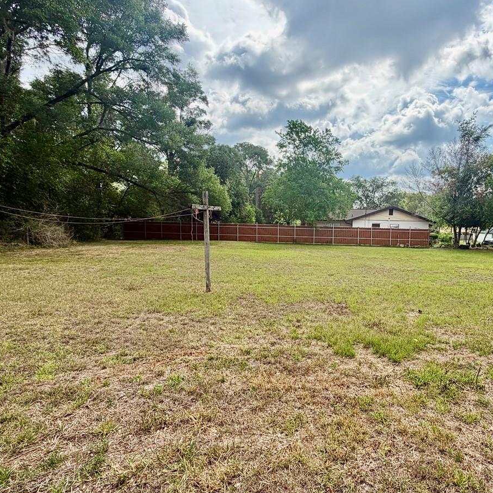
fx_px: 354
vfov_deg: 69.5
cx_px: 322
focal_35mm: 22
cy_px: 266
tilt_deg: -6.7
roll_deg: -0.1
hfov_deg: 68.0
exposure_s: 1/841
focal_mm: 2.22
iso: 25
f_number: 2.2
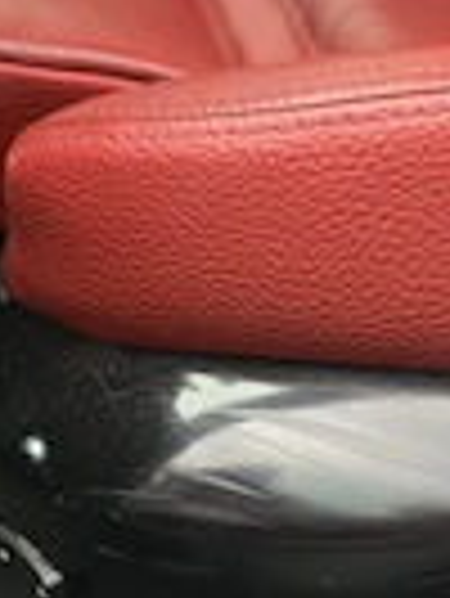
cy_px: 495
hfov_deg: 20.8
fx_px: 1194
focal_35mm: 69
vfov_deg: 27.5
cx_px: 414
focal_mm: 6.3
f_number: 1.7
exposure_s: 1/101
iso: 800
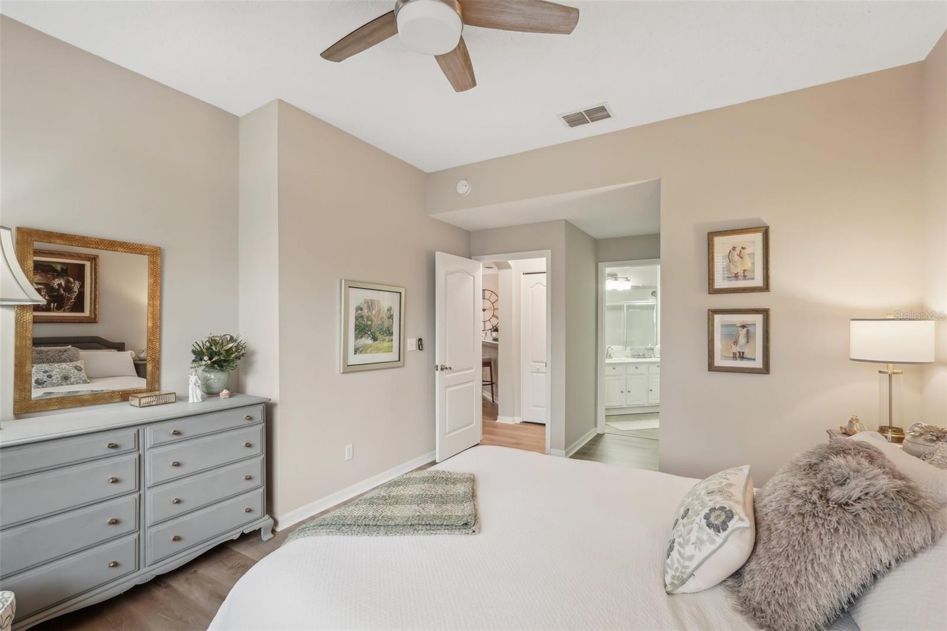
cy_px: 316
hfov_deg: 96.7
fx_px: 421
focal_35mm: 16
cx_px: 474
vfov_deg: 73.7
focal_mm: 16
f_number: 8
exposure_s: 1/10
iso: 400
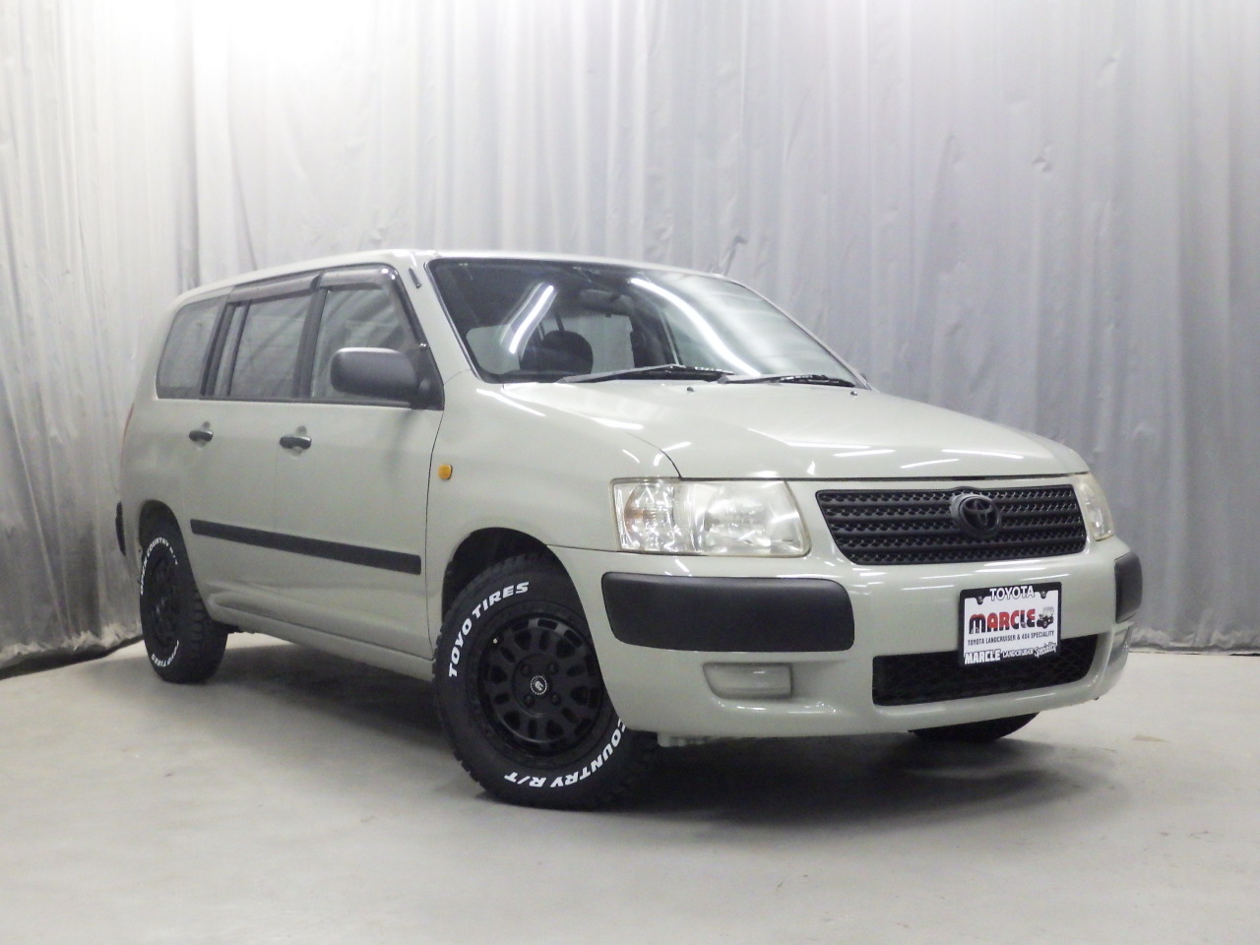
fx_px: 1529
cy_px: 472
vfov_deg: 34.3
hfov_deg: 44.8
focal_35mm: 42
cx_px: 630
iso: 1600
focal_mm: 7.5
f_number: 4.2
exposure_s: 1/50
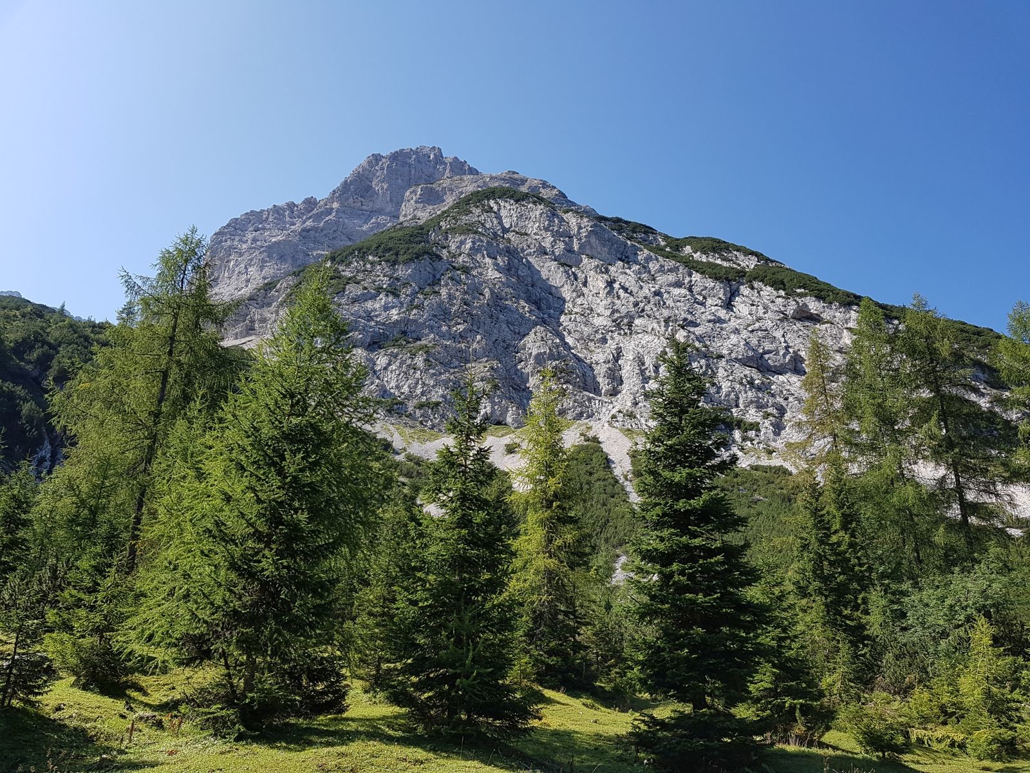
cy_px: 386
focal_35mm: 26
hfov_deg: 67.3
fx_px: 774
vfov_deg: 53.1
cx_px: 515
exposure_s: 1/1348
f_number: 1.7
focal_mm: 4.2
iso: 50
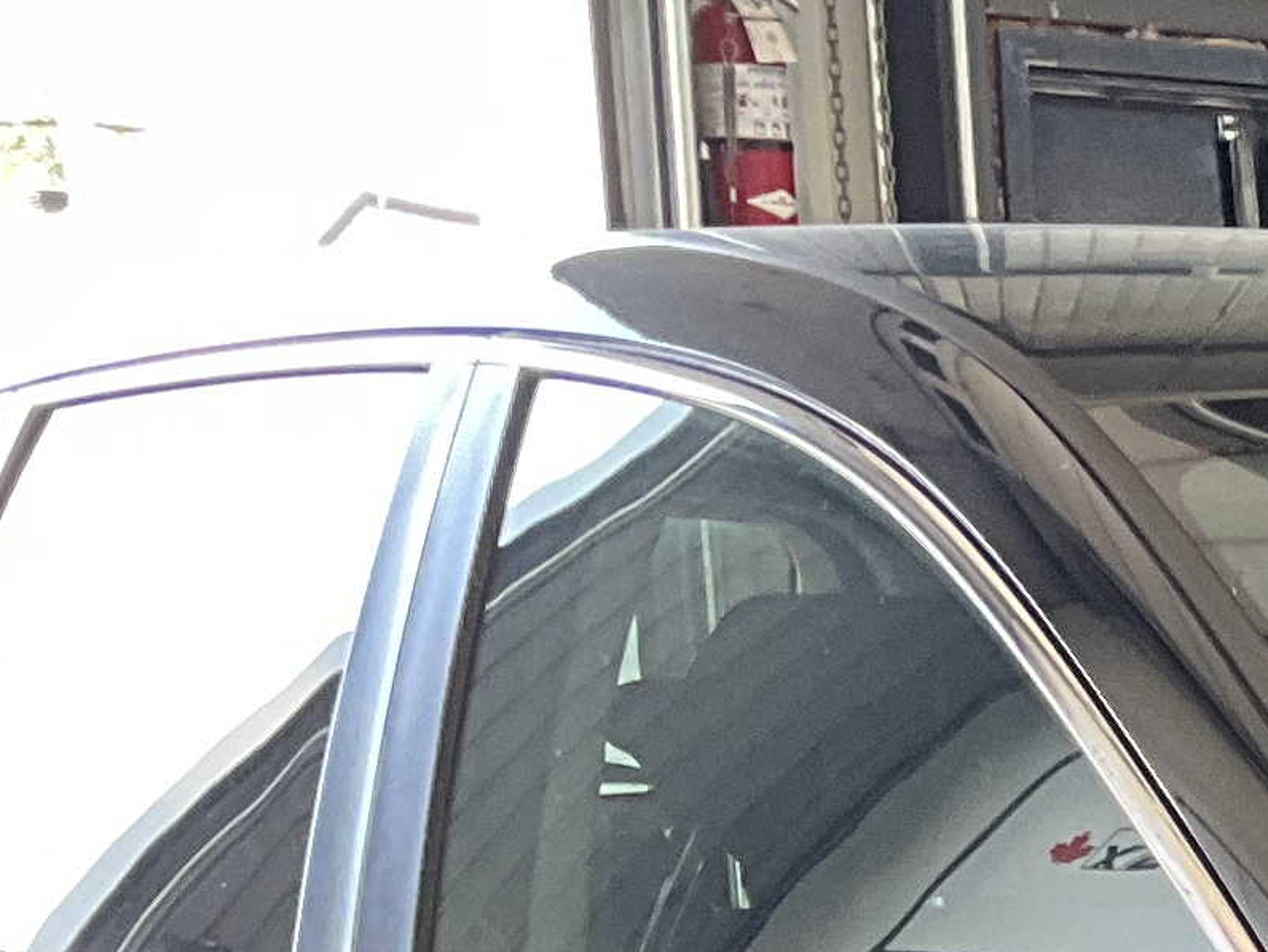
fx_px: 5387
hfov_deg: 12.2
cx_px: 2357
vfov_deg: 9.1
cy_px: 2232
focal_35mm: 147
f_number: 1.8
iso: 64
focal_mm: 3
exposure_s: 1/60
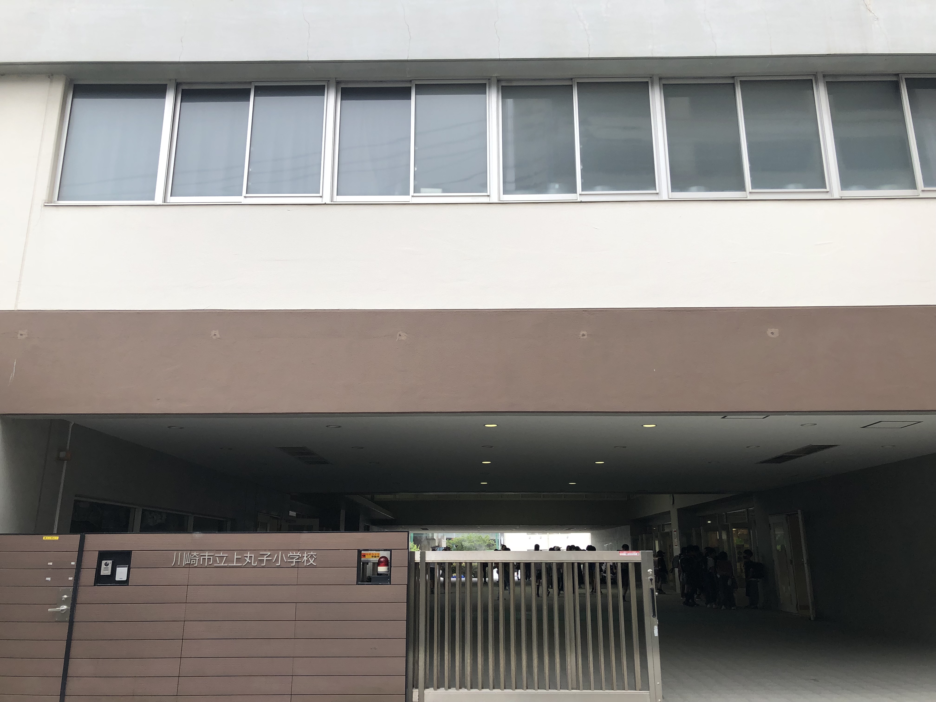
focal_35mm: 28
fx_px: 757
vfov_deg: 49.7
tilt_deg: +14.3
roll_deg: +0.2
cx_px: 468
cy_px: 351
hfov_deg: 63.4
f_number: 1.8
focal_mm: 3.99
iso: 20
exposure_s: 1/243
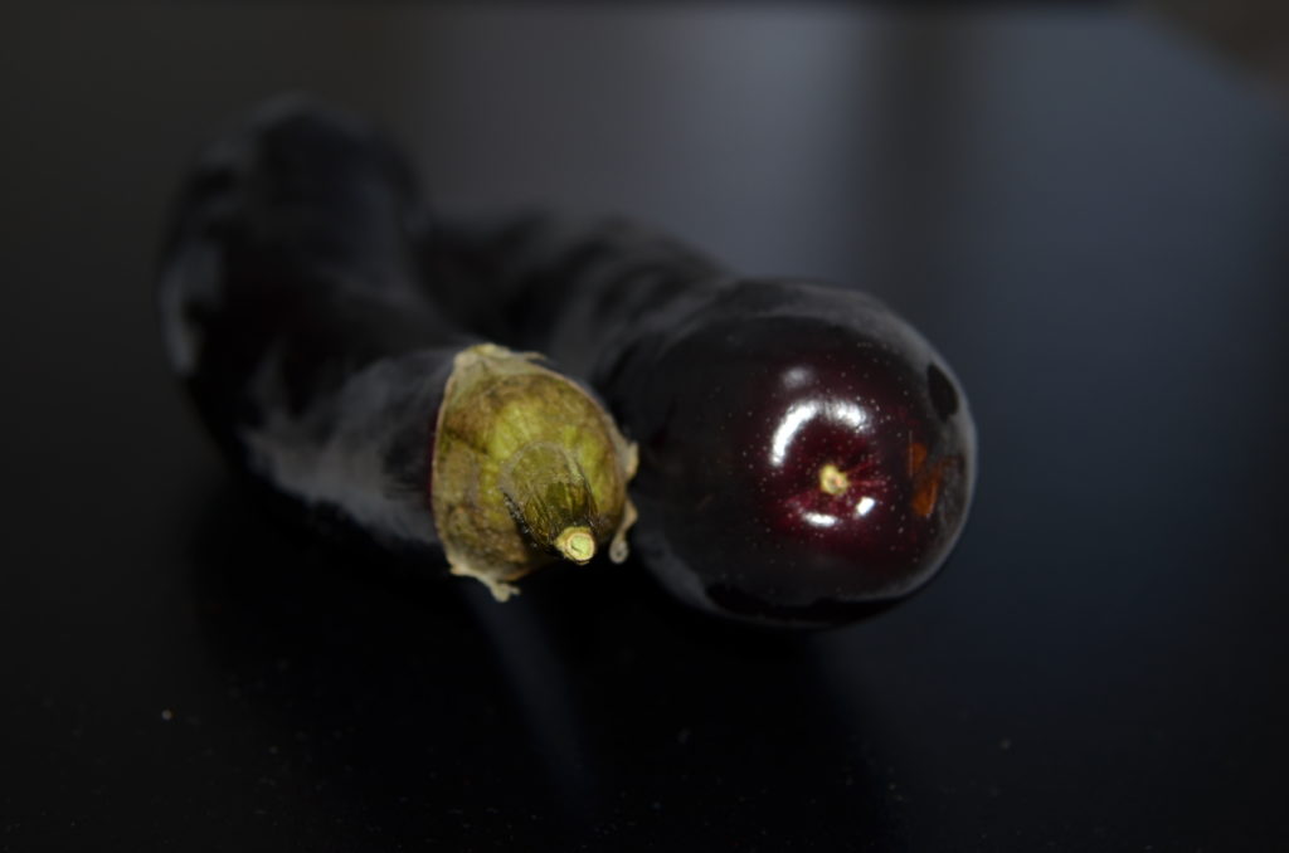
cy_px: 426
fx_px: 2465
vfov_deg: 19.6
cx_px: 644
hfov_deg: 29.3
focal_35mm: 69
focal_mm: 46
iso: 160
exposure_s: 1/60
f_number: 4
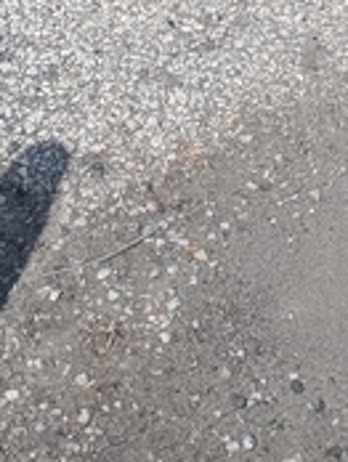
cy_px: -706
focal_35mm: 149
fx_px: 1992
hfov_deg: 10.0
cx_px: 270
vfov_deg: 10.9
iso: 29
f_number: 1.68
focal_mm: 6.9
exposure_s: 1/1431
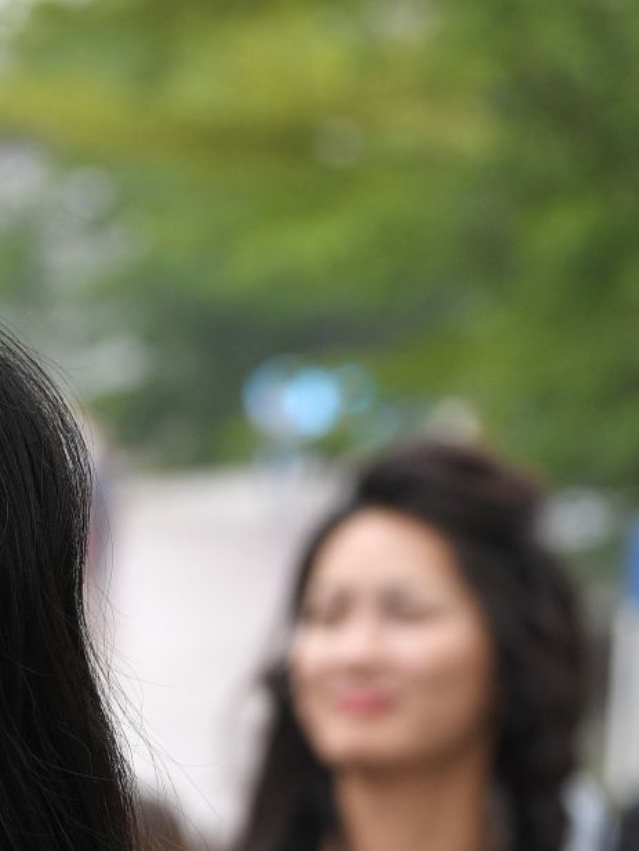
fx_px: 10654
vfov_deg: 4.5
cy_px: 1550
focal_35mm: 433
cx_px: -381
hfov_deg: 3.4
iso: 560
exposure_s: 1/640
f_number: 5.6
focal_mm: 102
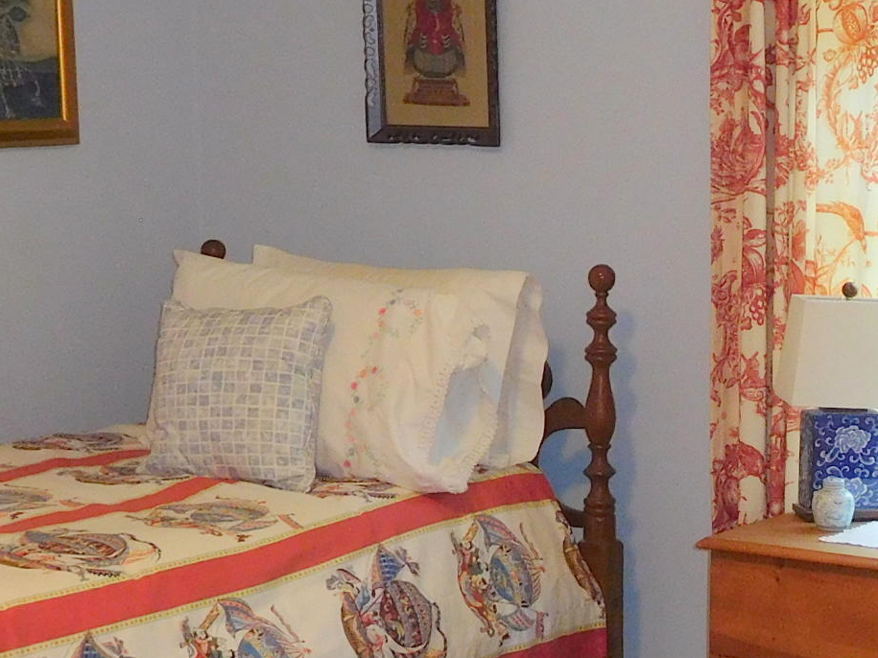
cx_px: 762
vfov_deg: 17.9
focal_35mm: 82
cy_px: 431
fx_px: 2080
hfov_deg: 23.3
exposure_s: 1/30
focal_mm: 4.5
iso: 200
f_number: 3.4
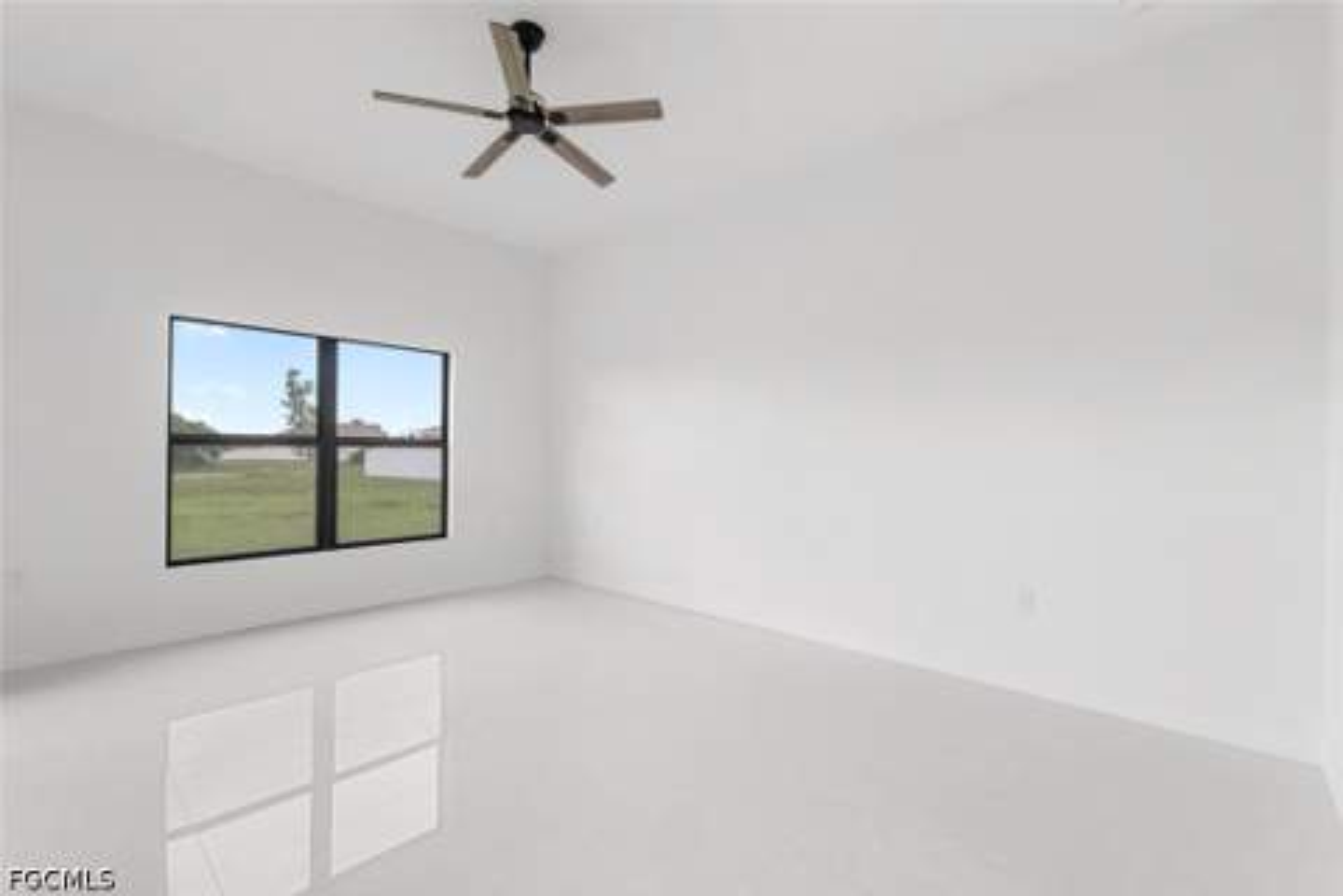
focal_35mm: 16
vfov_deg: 73.7
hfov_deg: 96.7
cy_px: 448
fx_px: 597
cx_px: 672
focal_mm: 16
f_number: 9
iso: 100
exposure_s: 1/4
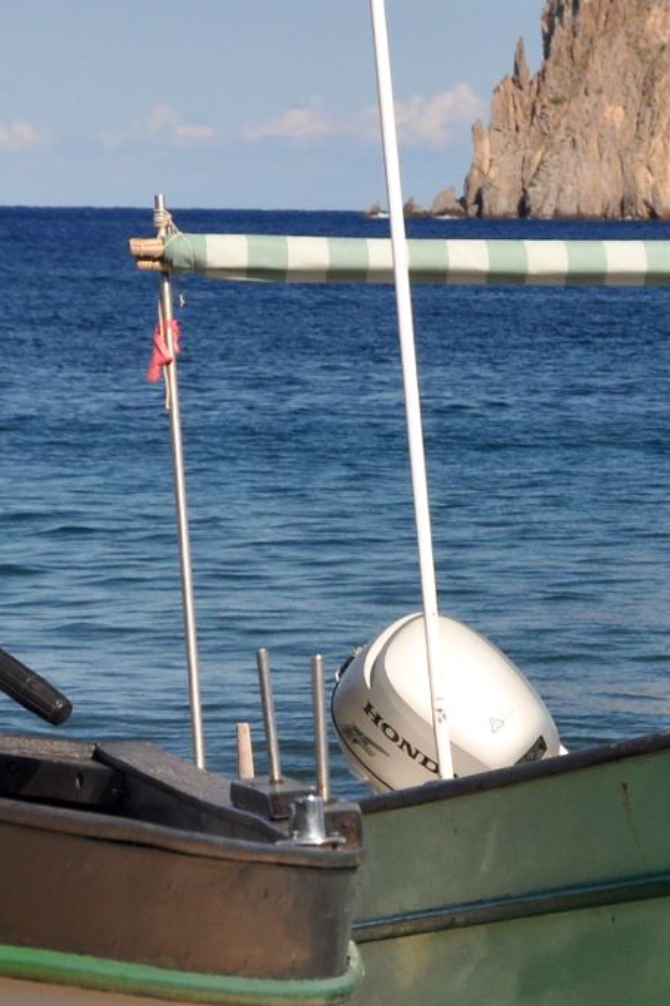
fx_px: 6647
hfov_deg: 5.8
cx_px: 551
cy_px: 463
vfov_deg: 8.7
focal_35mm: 238
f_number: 10
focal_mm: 56
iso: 400
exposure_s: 1/400
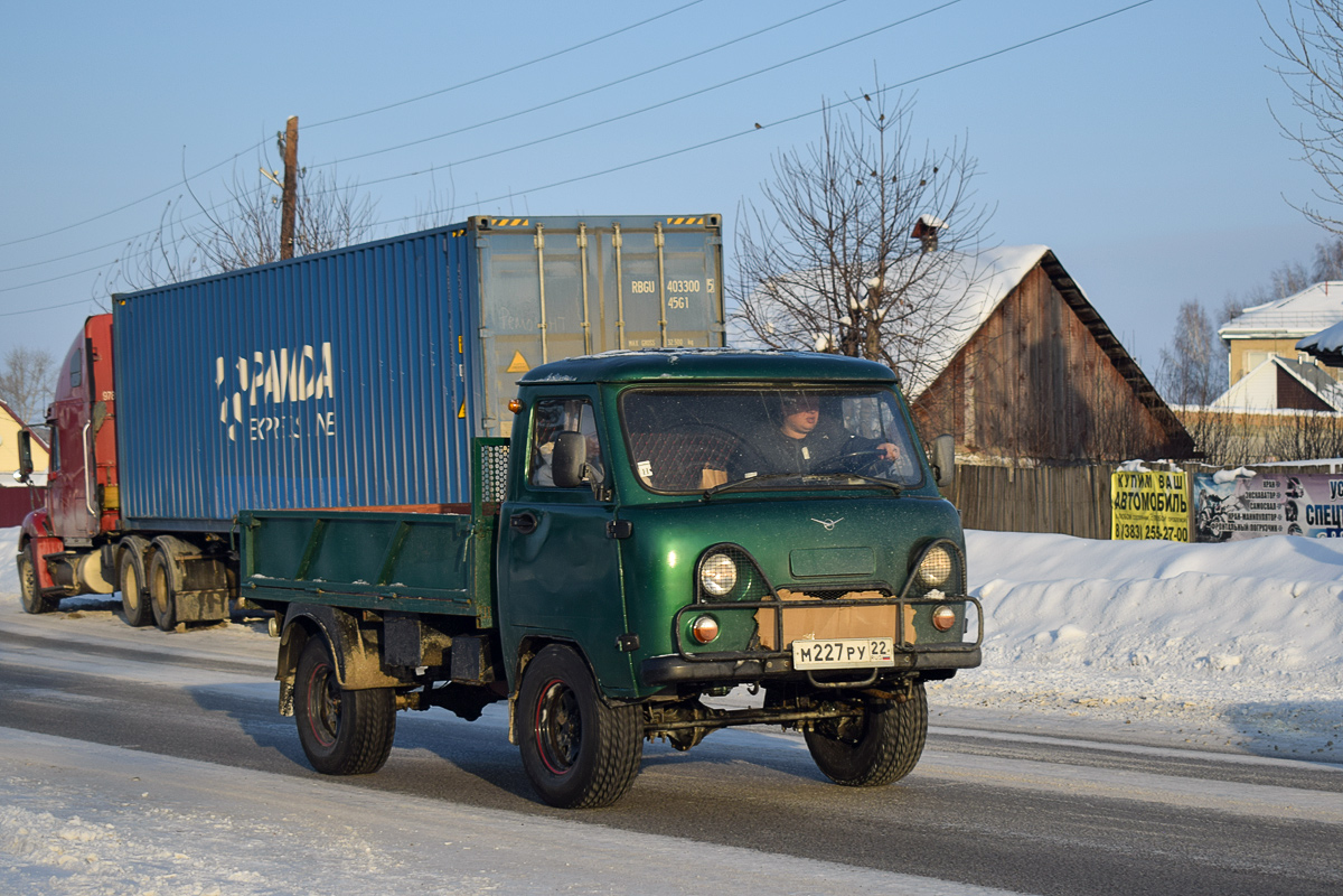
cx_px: 672
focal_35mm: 69
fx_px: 2574
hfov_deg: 29.2
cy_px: 448
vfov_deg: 19.7
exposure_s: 1/640
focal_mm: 46
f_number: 5.6
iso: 100
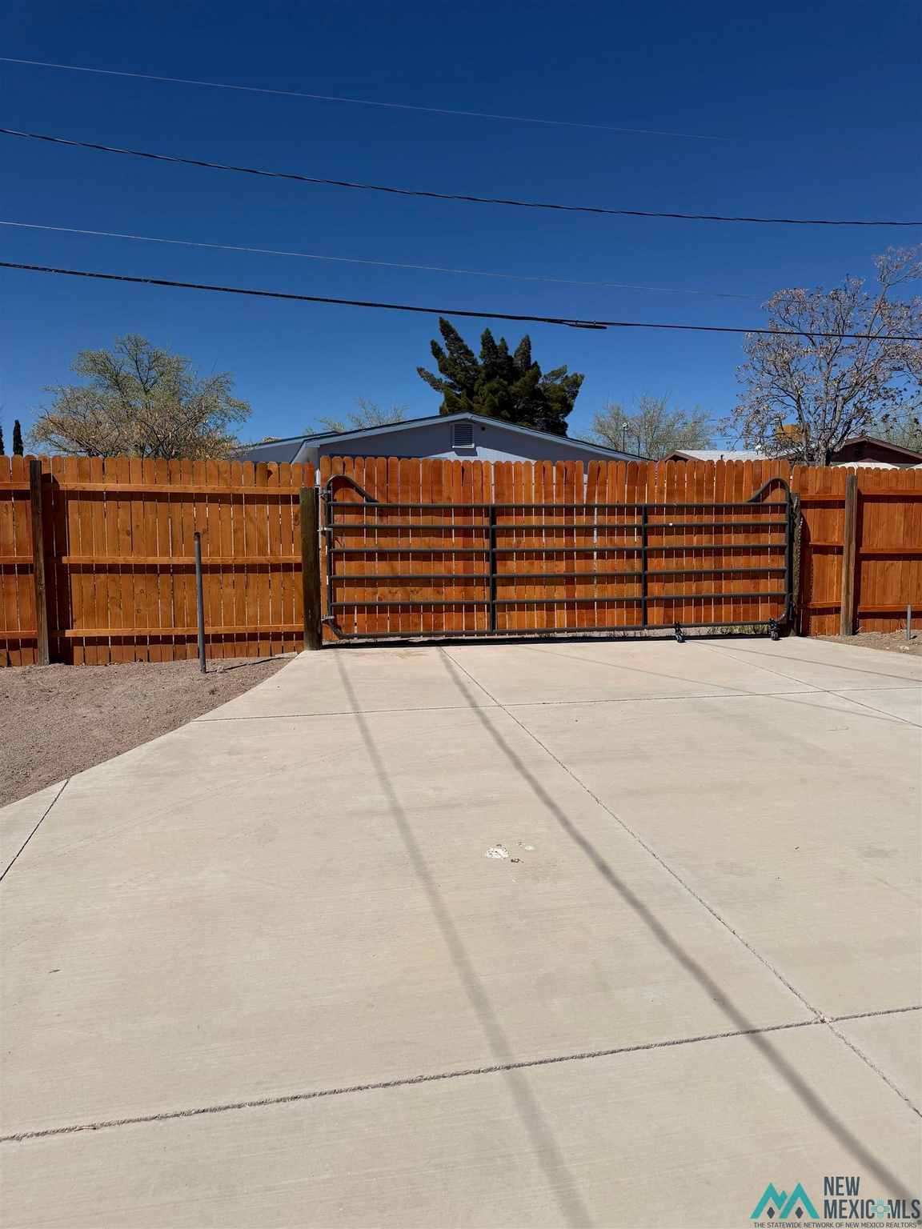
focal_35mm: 24
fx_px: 852
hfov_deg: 56.8
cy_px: 614
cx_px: 461
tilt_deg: -4.6
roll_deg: +0.0
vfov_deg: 71.6
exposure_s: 1/11905
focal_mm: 6.76
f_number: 1.78
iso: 100
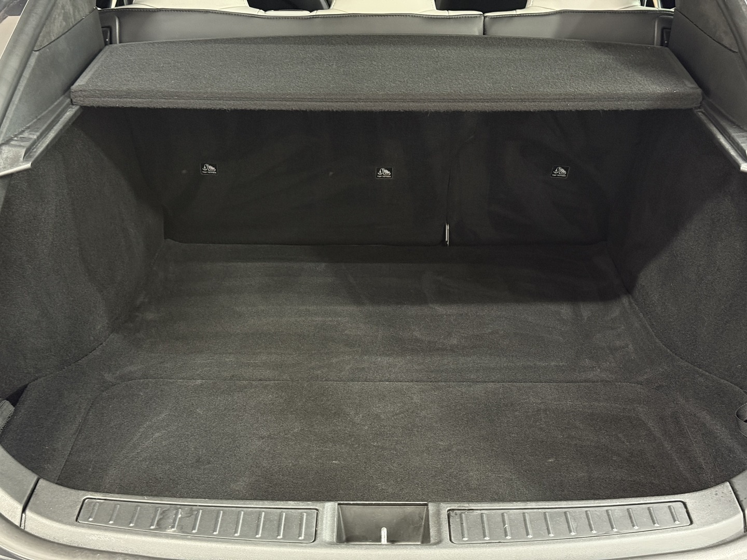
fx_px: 1036
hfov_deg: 39.7
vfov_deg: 30.3
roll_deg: +0.6
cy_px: 280
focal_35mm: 48
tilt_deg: -26.3
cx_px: 374
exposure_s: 1/26
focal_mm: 6.76
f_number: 1.78
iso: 500
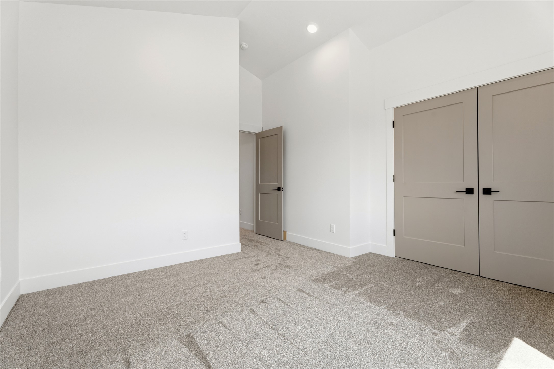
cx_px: 277
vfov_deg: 73.7
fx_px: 246
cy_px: 184
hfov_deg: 96.7
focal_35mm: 16
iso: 250
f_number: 9
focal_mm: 16
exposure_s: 1/40
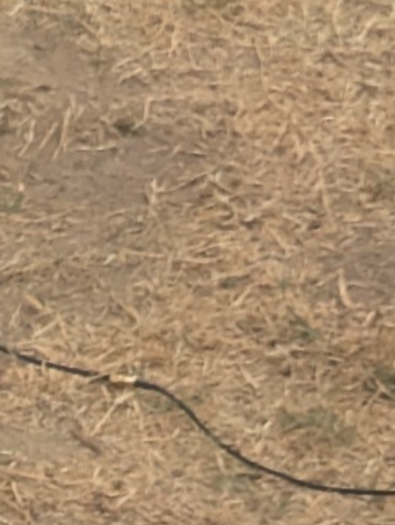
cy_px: 1289
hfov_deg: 4.2
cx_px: -866
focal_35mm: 337
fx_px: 5119
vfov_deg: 5.6
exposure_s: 1/2160
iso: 50
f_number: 1.89
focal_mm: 5.43
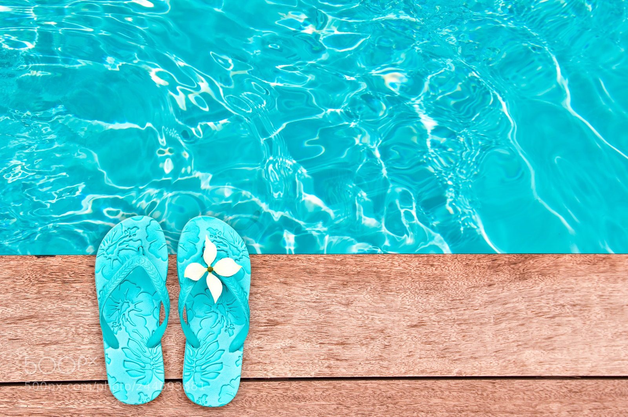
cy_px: 208
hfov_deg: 36.9
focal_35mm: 54
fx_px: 941
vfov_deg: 25.0
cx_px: 314
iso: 160
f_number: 20
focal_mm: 36
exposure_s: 1/100
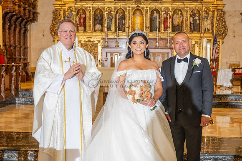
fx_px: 310
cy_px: 91
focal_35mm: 46
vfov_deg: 29.2
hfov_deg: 42.7
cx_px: 118
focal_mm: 38
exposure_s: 1/160
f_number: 3.2
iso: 1000
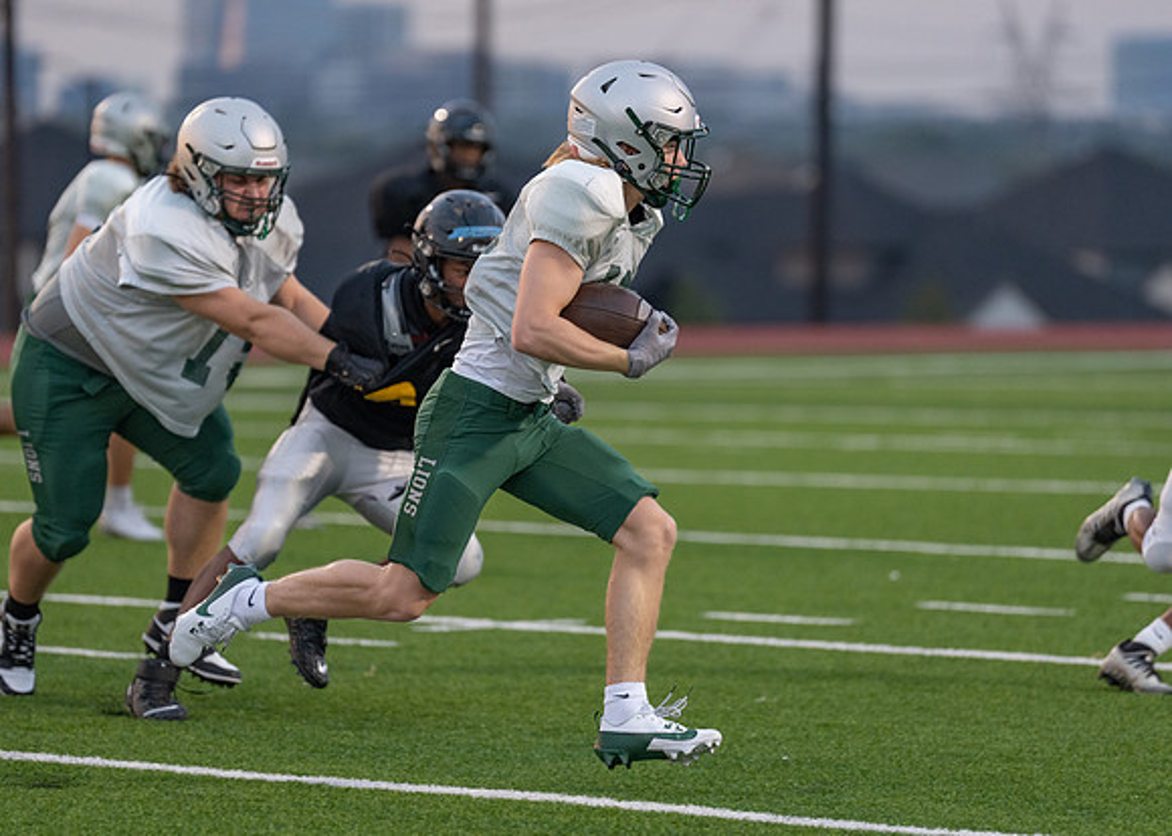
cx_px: 570
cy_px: 355
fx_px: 8451
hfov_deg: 7.9
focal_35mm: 254
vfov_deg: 5.7
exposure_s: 1/1250
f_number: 2.8
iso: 1250
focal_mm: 200
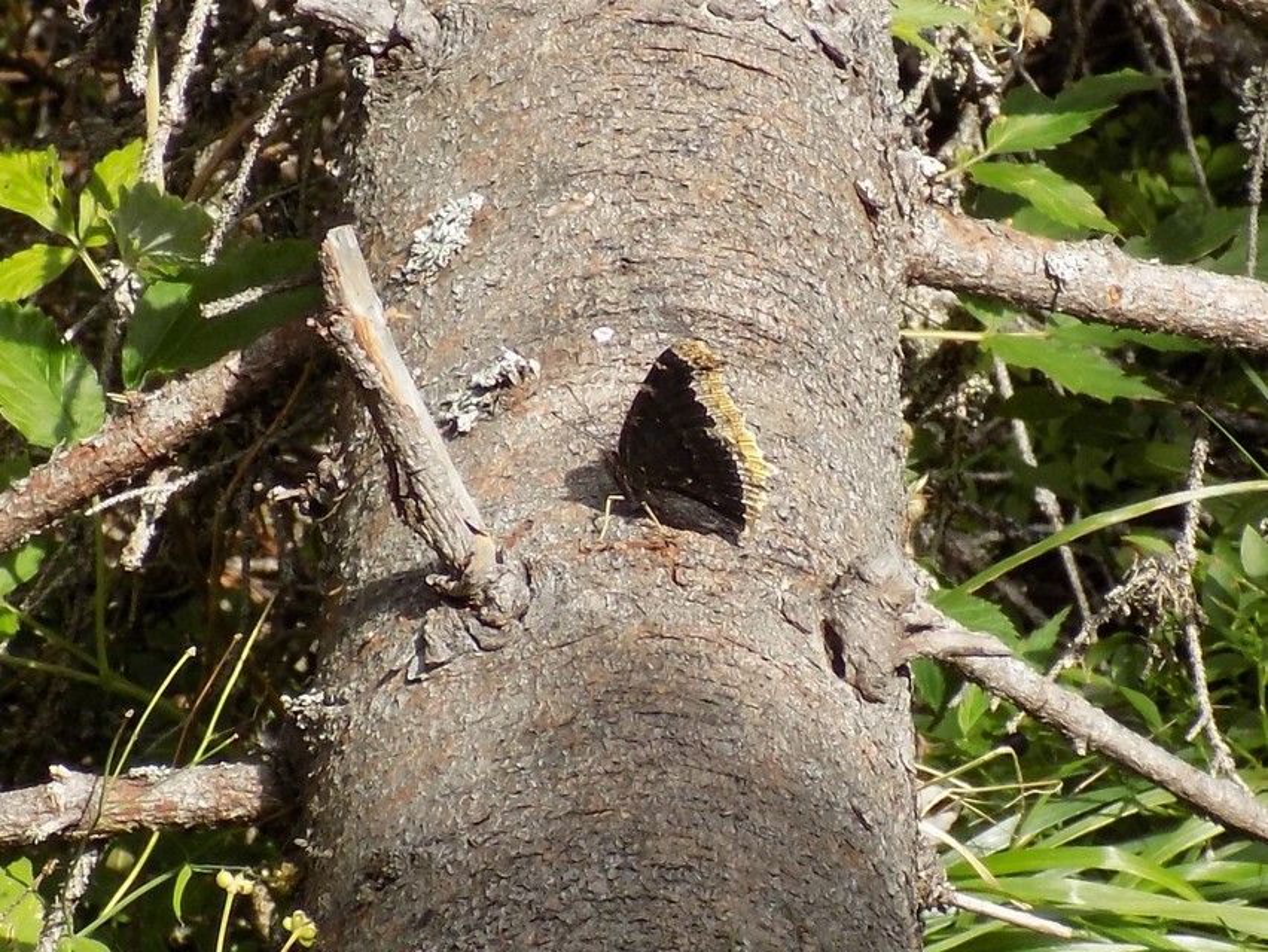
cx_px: 634
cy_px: 476
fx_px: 4325
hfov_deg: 16.7
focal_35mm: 118
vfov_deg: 12.6
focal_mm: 20.9
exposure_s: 1/200
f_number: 4.8
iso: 80
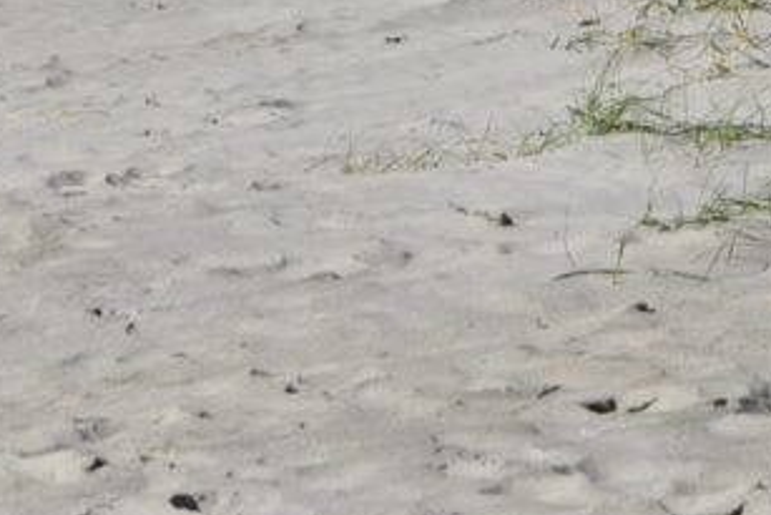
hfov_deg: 5.3
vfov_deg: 3.5
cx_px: 352
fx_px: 8270
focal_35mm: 386
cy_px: -633
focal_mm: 66
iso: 200
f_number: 11
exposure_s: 1/500
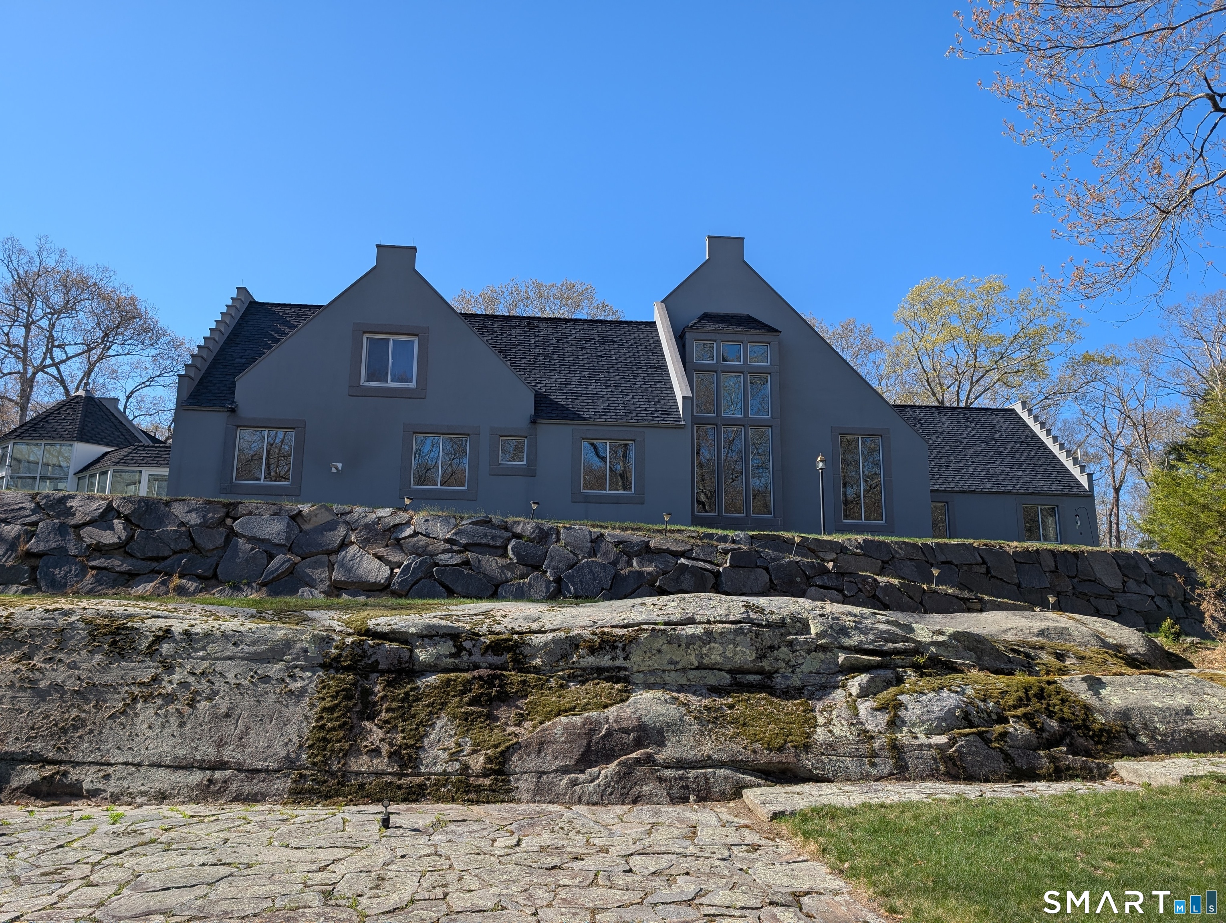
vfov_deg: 56.9
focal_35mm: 24
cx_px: 613
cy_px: 462
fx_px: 851
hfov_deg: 71.5
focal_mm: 6.9
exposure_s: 1/538
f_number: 1.68
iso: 19
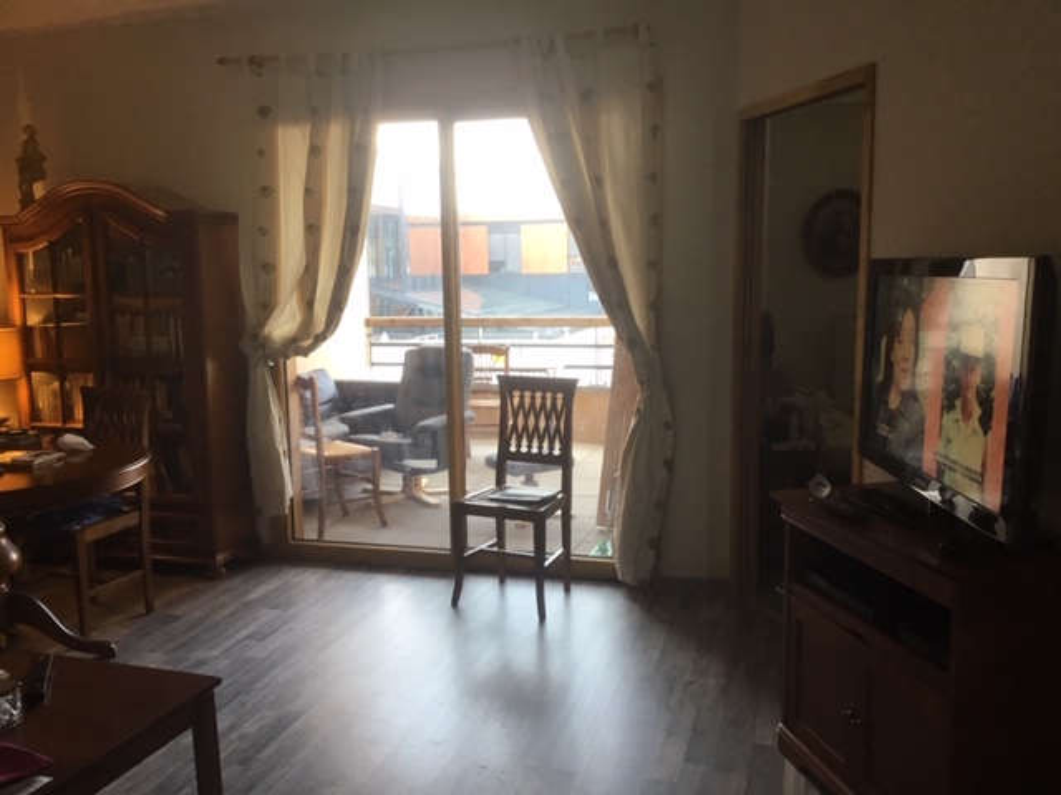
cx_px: 530
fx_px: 950
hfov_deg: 58.4
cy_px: 398
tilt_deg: -7.7
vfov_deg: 45.4
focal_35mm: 31
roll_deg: -0.2
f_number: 2.4
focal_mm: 3.3
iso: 25
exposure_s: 1/33
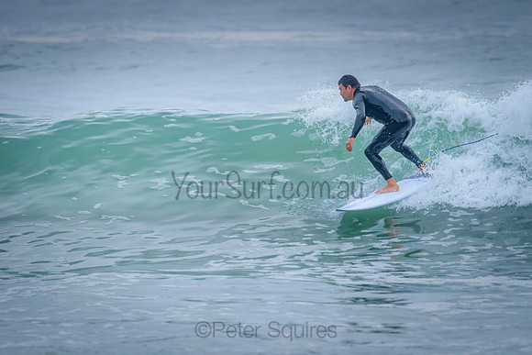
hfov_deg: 3.4
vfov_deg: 2.2
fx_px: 9059
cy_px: 137
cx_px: 326
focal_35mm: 613
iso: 900
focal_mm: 500
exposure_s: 1/2000
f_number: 5.6
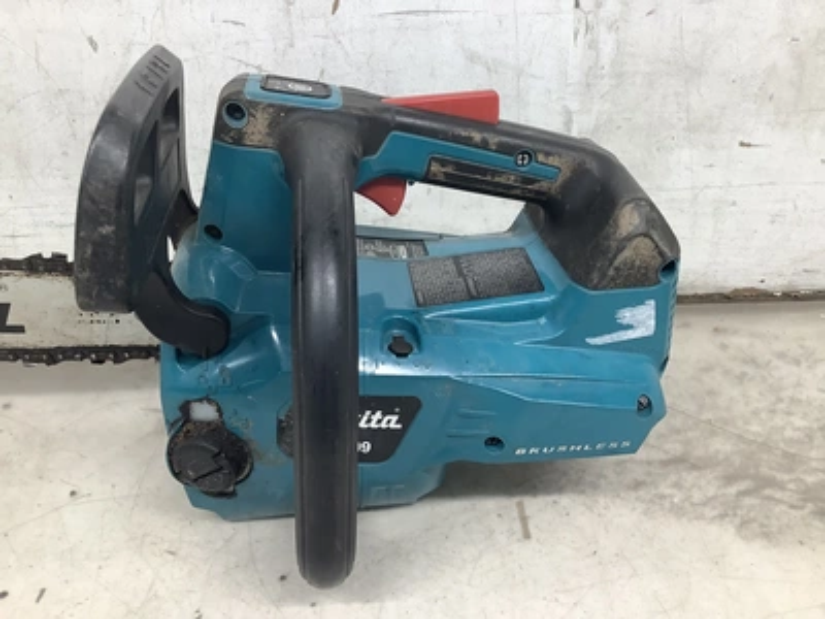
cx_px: 412
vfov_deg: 45.4
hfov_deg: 58.4
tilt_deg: -29.0
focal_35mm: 31
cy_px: 310
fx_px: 739
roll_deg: +0.2
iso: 64
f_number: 2.4
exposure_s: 1/60
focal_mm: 3.3
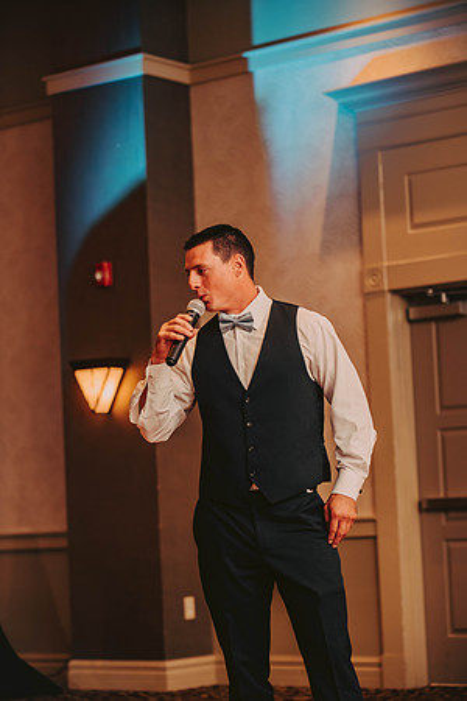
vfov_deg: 20.4
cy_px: 350
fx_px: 1946
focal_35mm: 100
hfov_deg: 13.7
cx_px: 234
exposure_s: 1/60
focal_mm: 100
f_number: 2.8
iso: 800
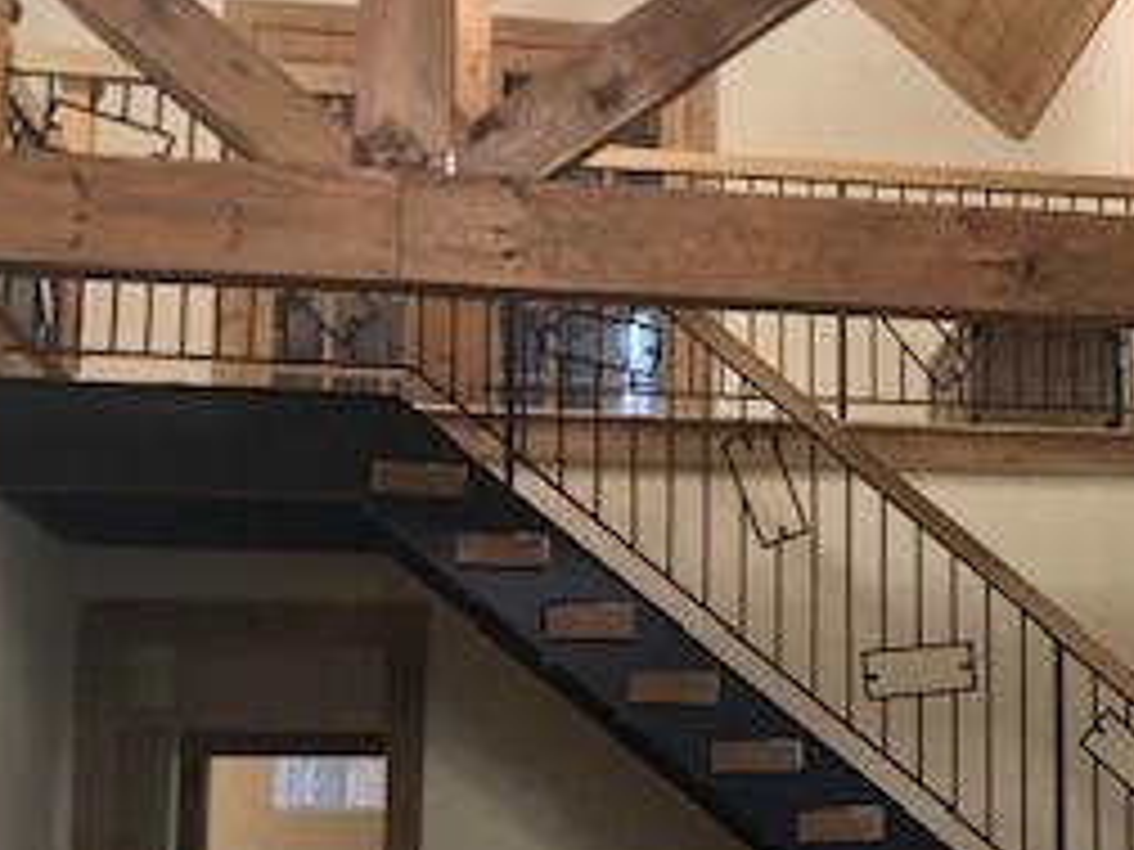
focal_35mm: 71
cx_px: 1040
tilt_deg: +7.5
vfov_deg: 20.6
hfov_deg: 26.4
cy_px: 630
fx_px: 2326
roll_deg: +1.0
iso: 500
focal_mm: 4
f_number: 1.8
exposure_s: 1/30
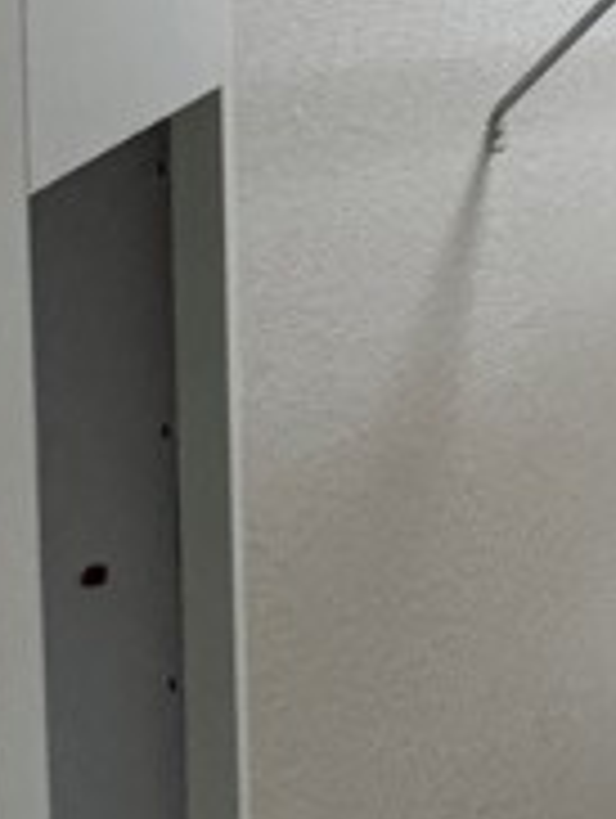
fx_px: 1397
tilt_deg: -0.2
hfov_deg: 17.6
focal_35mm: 59
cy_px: -9
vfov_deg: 30.3
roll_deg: +1.7
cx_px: 1232
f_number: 2.2
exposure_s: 1/60
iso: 320
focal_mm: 2.22
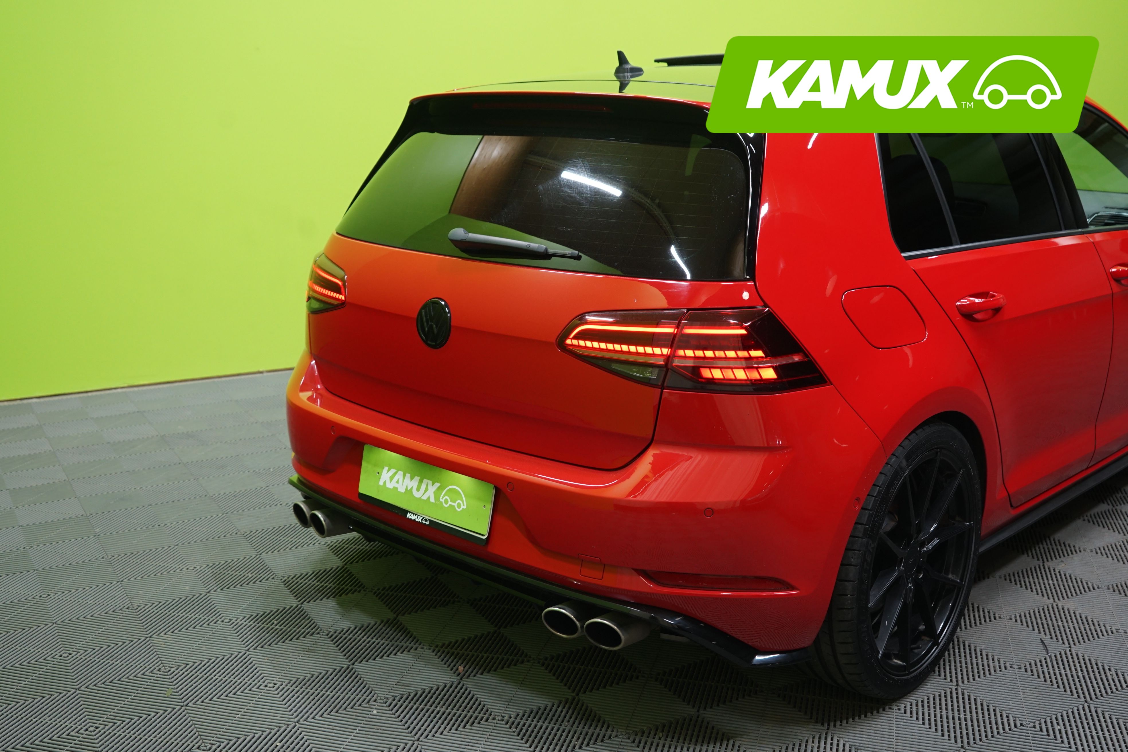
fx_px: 1159
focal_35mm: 37
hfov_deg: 51.9
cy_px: 376
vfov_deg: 35.9
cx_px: 564
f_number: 5
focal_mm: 37
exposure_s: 1/20
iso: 800
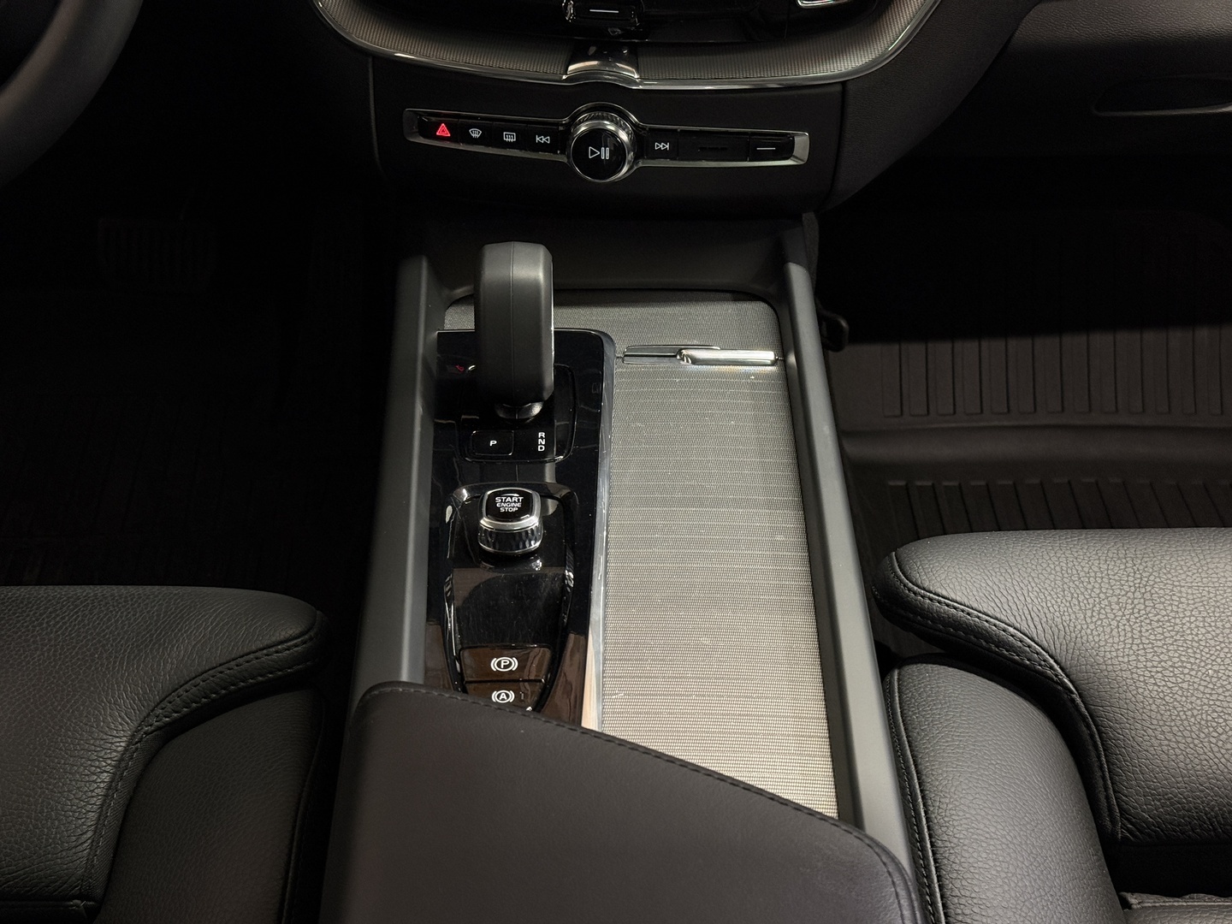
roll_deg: +0.2
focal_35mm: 48
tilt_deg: -39.0
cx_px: 616
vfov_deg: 30.3
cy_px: 462
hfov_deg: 39.7
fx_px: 1708
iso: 320
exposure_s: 1/40
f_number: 1.78
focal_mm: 6.76
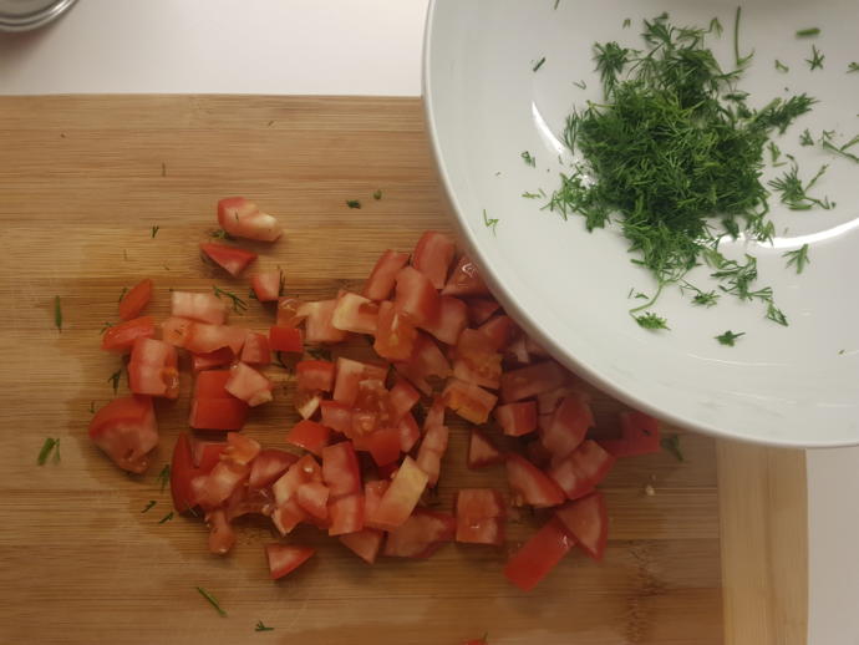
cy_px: 322
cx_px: 430
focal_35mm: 26
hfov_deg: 67.3
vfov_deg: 53.1
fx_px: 645
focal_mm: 4.2
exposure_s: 1/100
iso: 80
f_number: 1.7
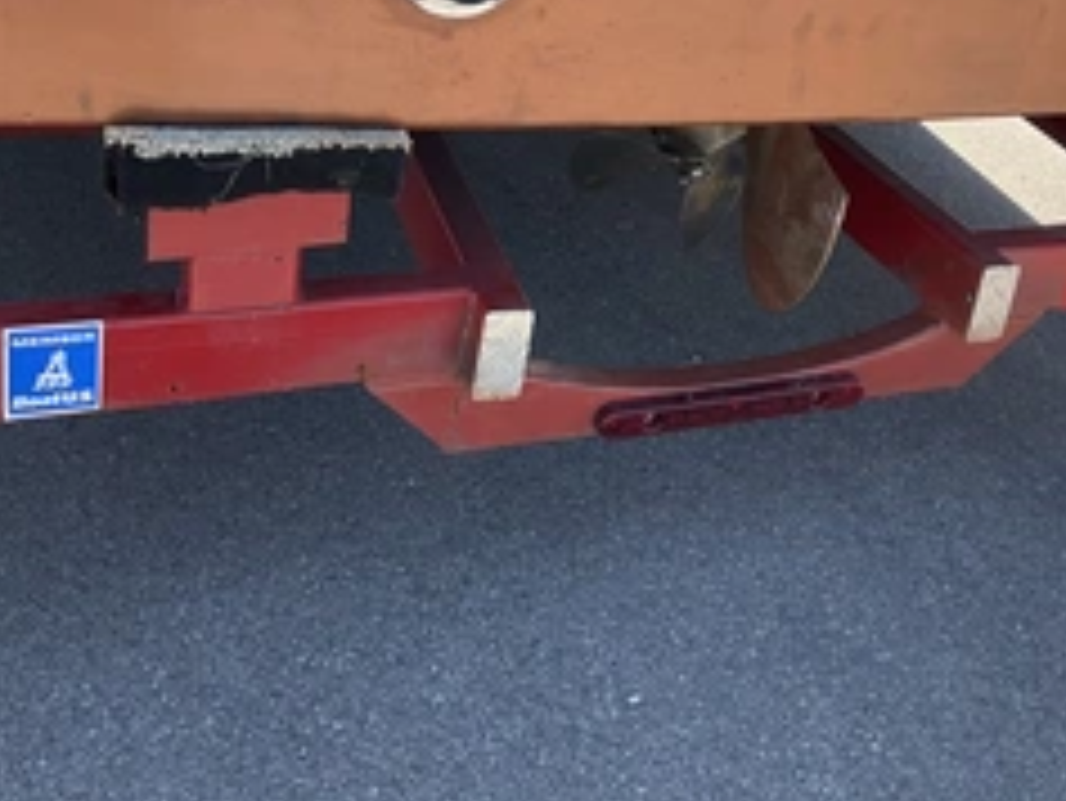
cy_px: 130
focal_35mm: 49
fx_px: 1510
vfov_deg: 28.9
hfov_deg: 38.6
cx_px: 675
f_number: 1.8
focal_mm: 3
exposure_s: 1/439
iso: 25
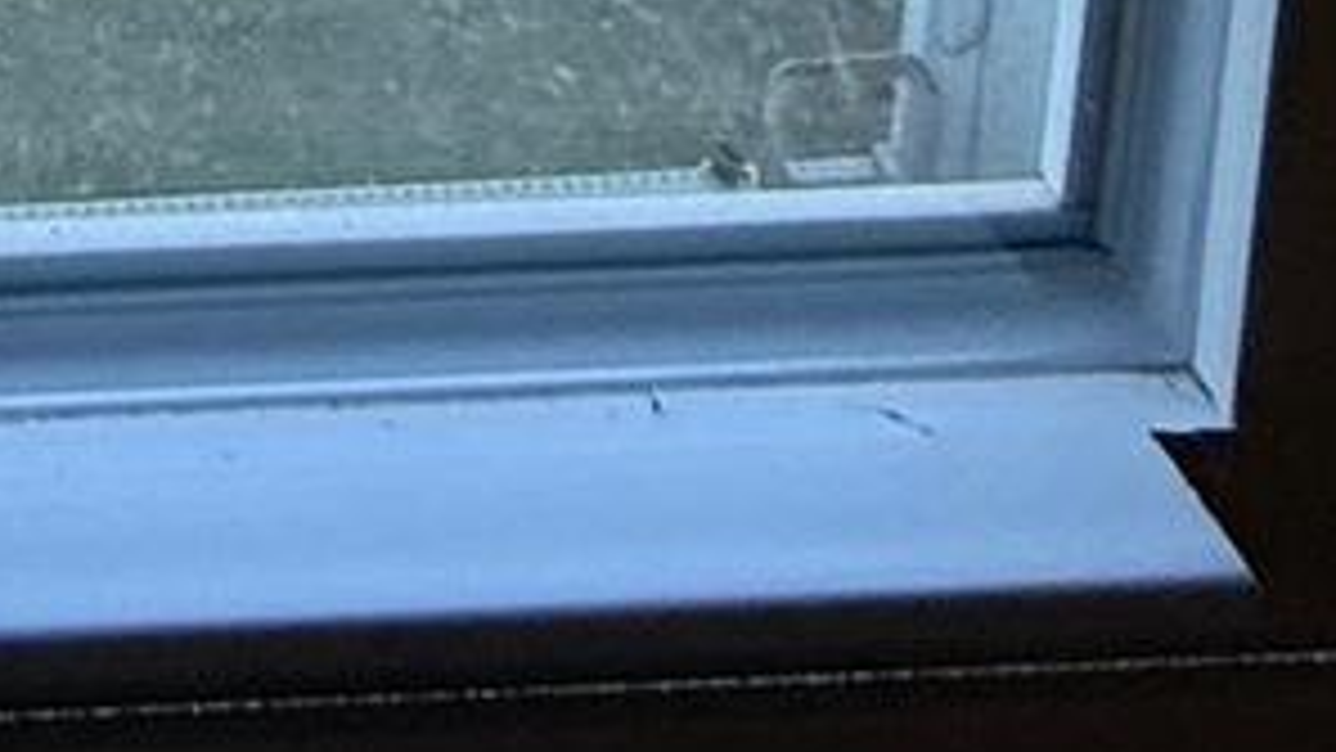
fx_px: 2798
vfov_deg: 7.9
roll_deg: -0.6
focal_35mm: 79
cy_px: -2355
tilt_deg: -8.2
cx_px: -1174
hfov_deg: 19.1
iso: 125
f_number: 2.2
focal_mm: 2.22
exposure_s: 1/99
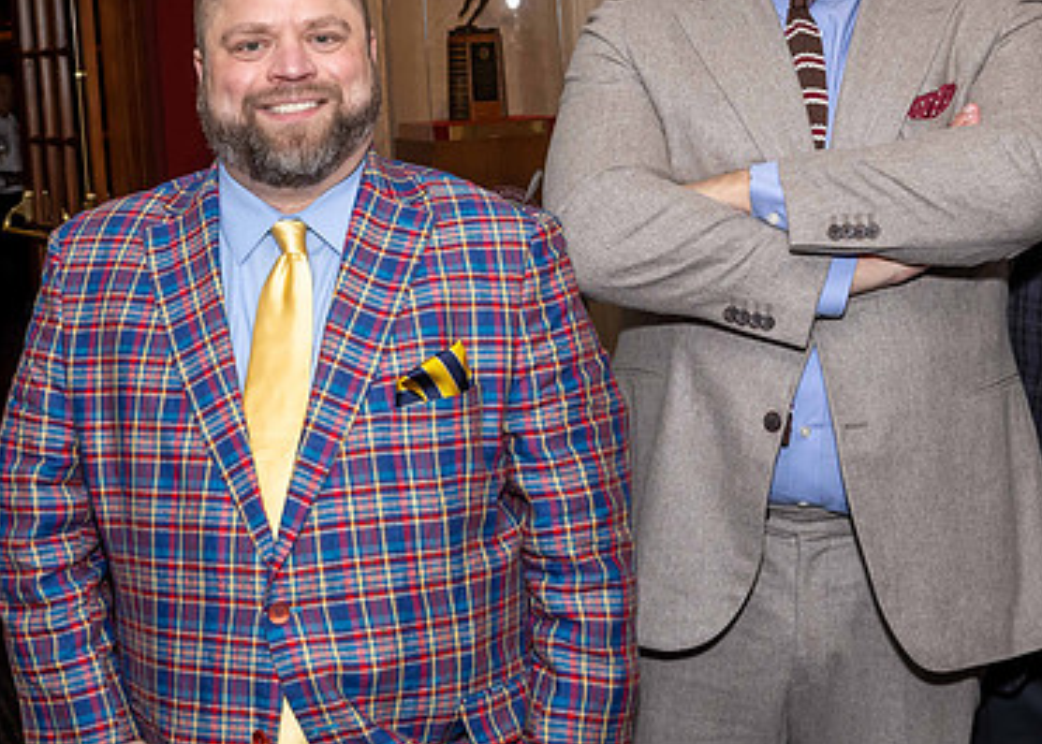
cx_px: 516
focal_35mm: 66
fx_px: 1953
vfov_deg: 21.4
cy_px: 193
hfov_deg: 29.9
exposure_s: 1/250
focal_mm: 23
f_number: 7.1
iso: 640
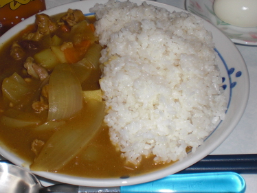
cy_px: 73
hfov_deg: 29.8
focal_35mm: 65
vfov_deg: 22.6
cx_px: 124
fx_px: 483
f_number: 3.1
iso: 64
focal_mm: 6.3
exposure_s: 1/60
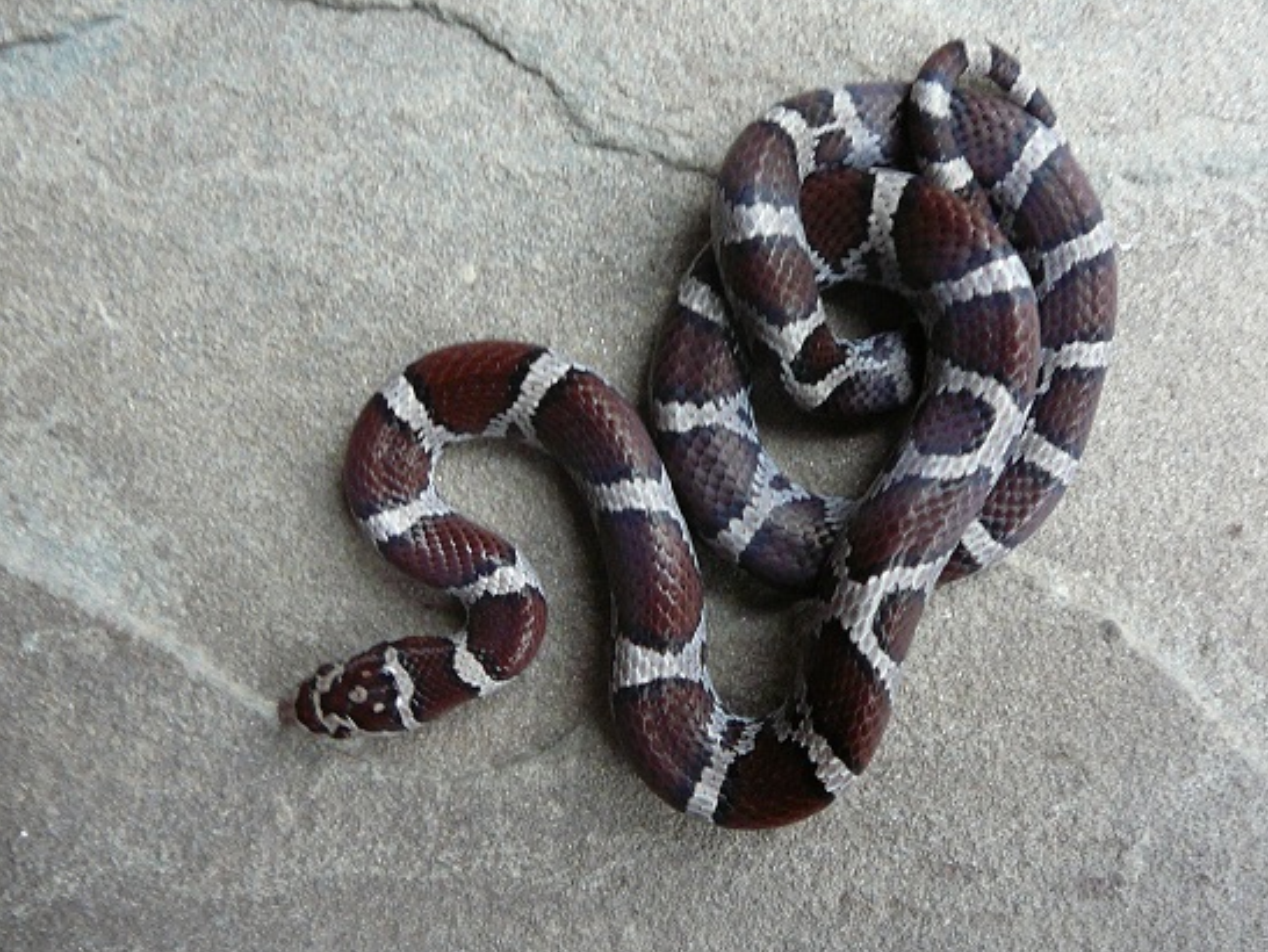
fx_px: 1503
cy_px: 457
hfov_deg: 45.8
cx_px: 648
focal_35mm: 41
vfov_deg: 35.2
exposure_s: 1/8
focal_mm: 5.2
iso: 200
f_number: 2.8
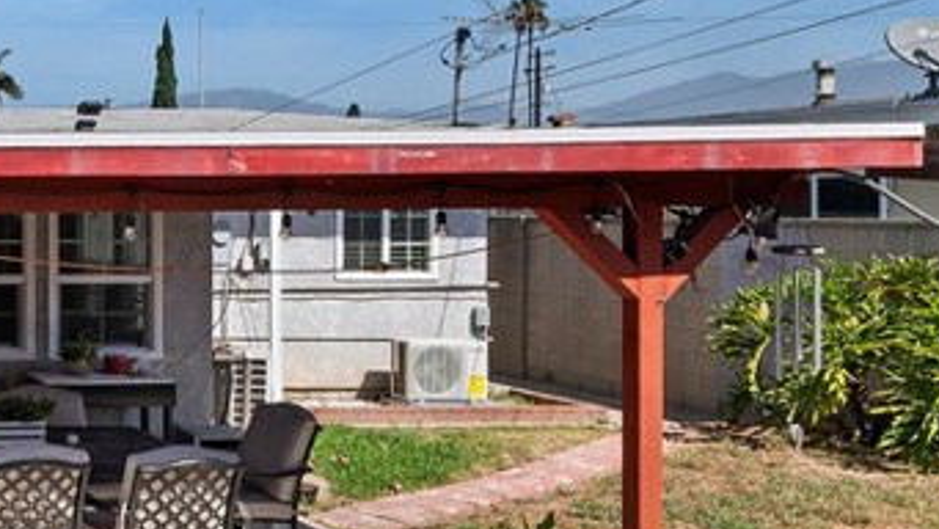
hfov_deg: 29.8
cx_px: -435
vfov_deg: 27.1
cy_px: 249
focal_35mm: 44
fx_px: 1096
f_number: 16
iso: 500
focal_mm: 14
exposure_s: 1/320
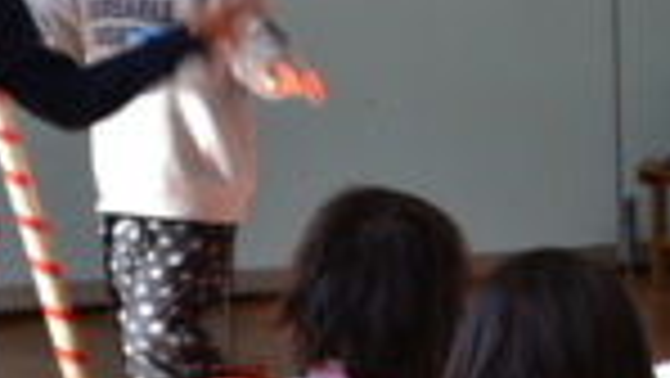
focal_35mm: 231
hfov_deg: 9.3
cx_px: 364
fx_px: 4113
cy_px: -92
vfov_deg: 5.2
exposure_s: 1/60
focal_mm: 55
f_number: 5.6
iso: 400
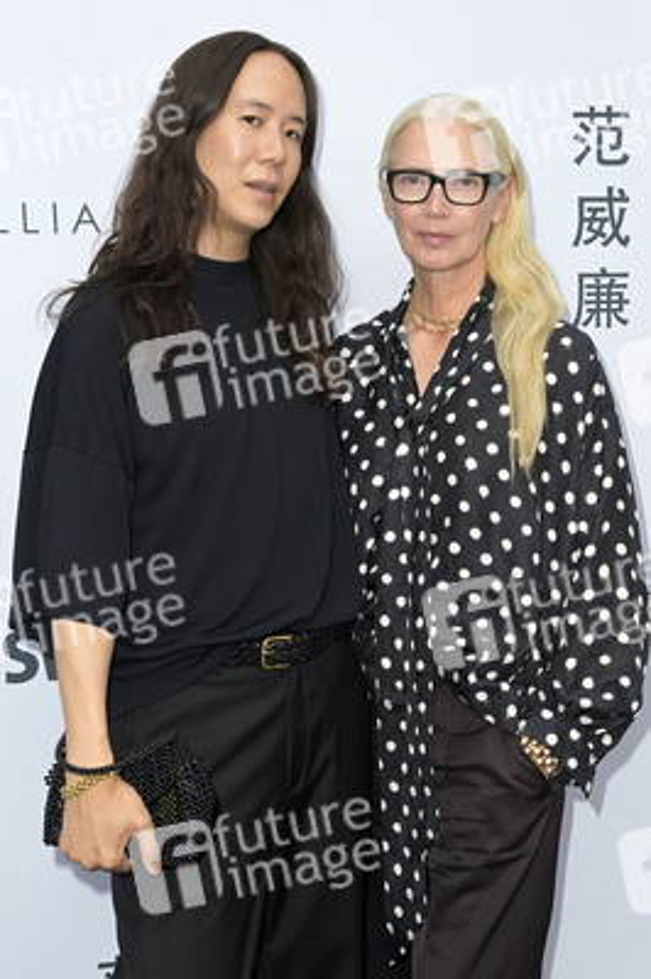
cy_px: 490
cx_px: 326
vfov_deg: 41.1
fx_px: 1304
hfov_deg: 28.0
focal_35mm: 48
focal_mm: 48
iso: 640
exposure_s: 1/250
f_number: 5.6
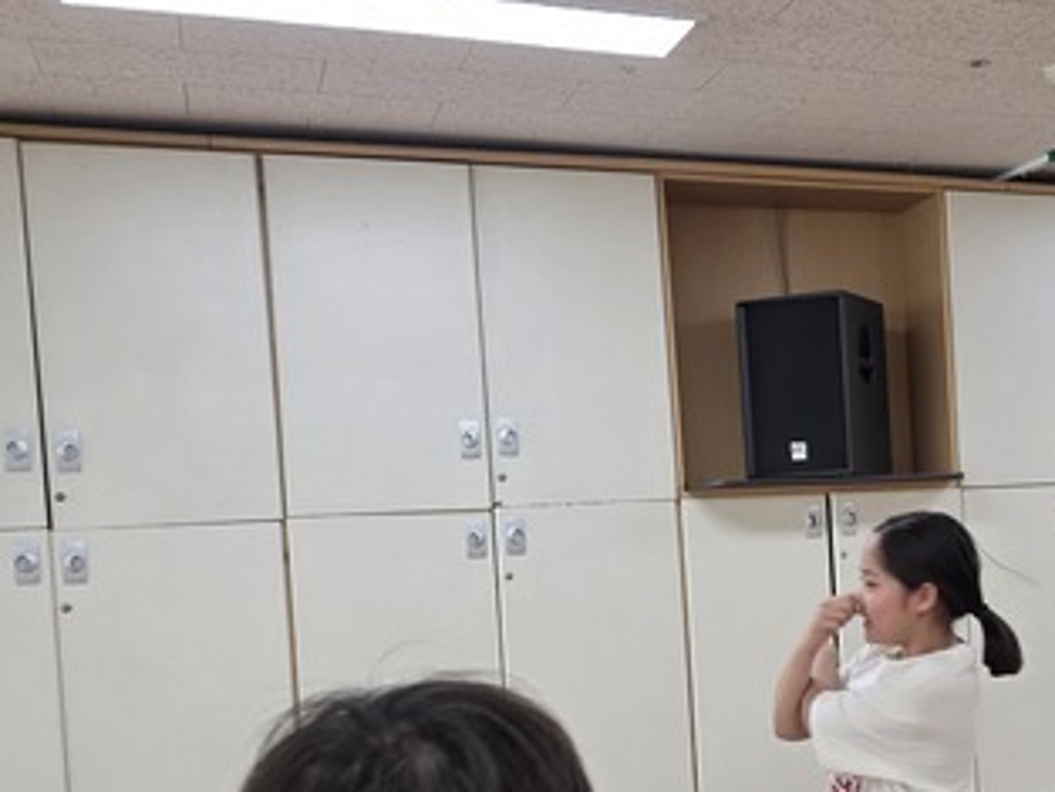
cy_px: 553
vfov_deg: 29.4
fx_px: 1494
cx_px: 962
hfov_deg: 36.3
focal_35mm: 49
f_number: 1.7
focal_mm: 6.3
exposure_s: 1/120
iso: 200
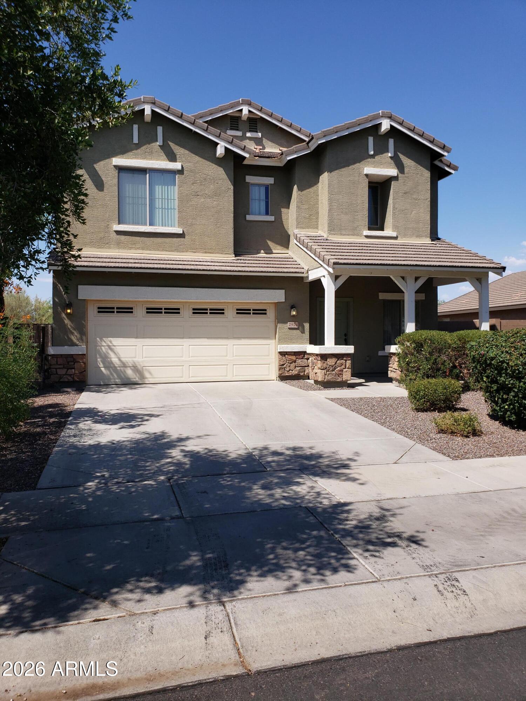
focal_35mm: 26
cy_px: 350
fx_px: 527
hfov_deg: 53.1
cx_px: 263
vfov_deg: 67.3
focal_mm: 4.3
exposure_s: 1/1799
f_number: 2.4
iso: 50
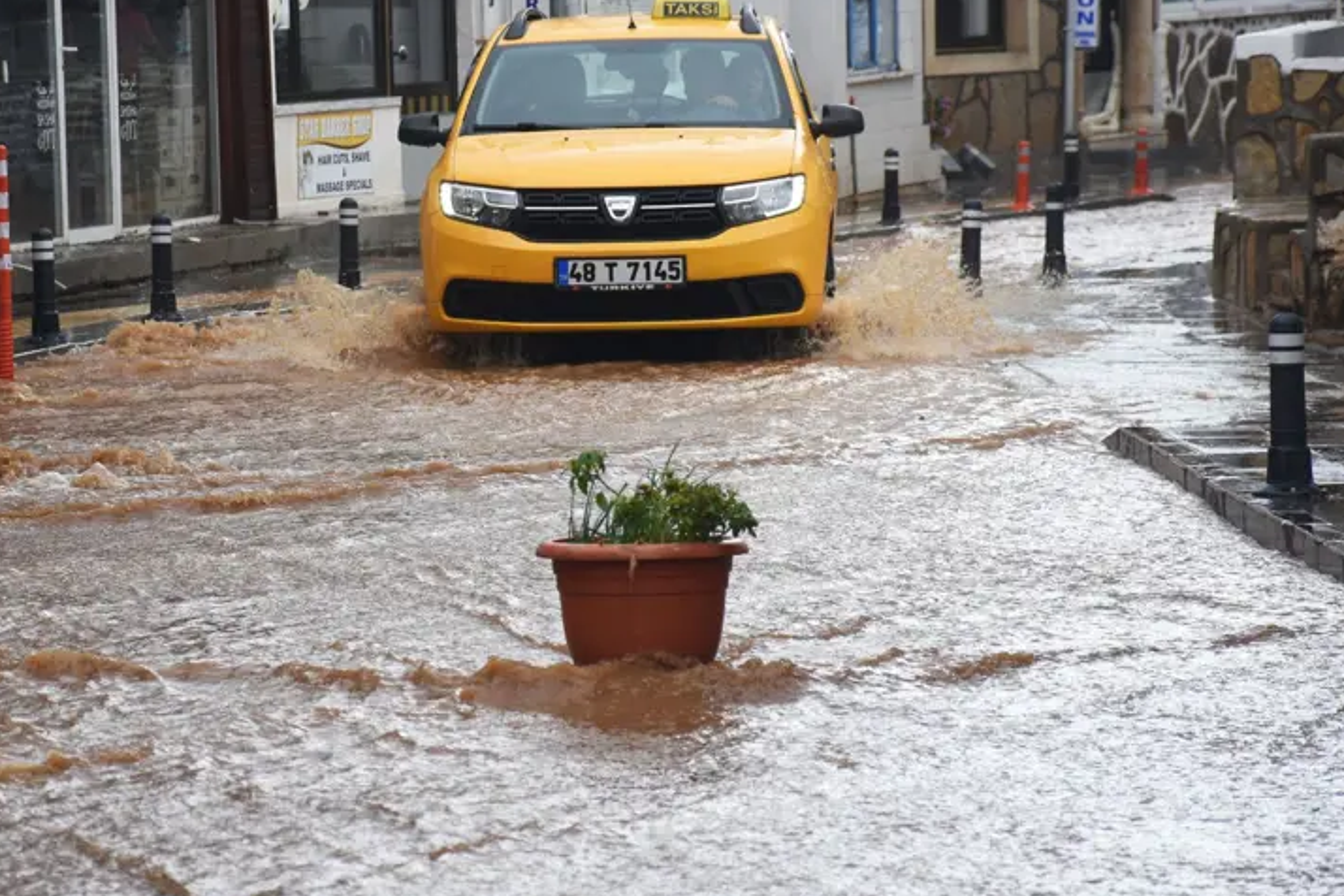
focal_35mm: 185
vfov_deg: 7.4
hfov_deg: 11.1
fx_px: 6906
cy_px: 377
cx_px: 552
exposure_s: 1/800
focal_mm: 100
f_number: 7.1
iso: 400
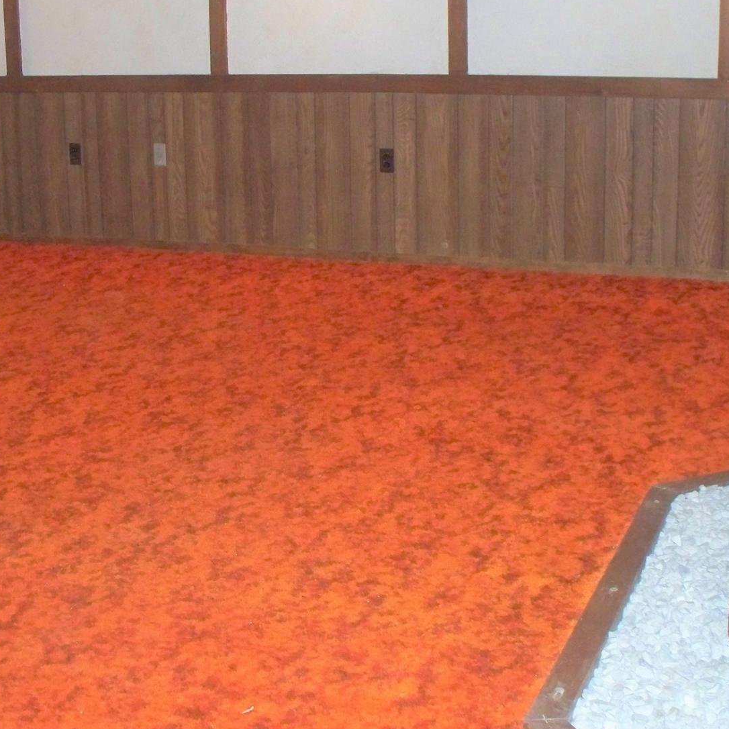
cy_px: 282
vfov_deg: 28.5
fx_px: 1430
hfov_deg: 28.6
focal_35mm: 60
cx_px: 324
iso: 400
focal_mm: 7.54
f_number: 2.8
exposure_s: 1/30
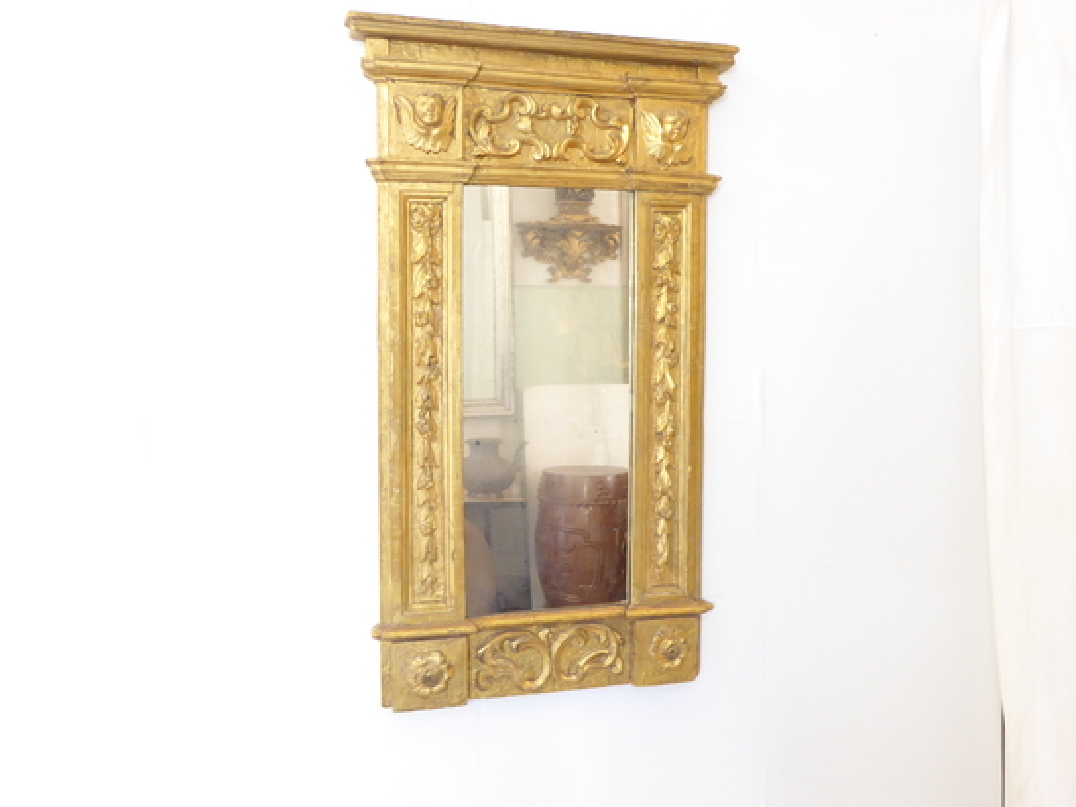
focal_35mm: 34
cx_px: 545
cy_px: 390
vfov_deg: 41.8
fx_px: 1057
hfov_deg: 54.0
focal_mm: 5.4
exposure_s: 1/6
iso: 400
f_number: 3.5
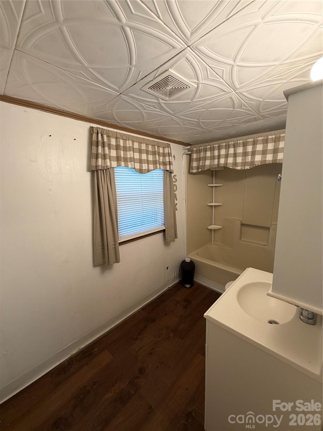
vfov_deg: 102.1
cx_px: 162
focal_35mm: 14
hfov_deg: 85.7
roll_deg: +1.8
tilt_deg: -9.7
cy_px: 216
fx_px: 174
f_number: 2.2
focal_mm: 2.22
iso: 250
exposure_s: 1/120
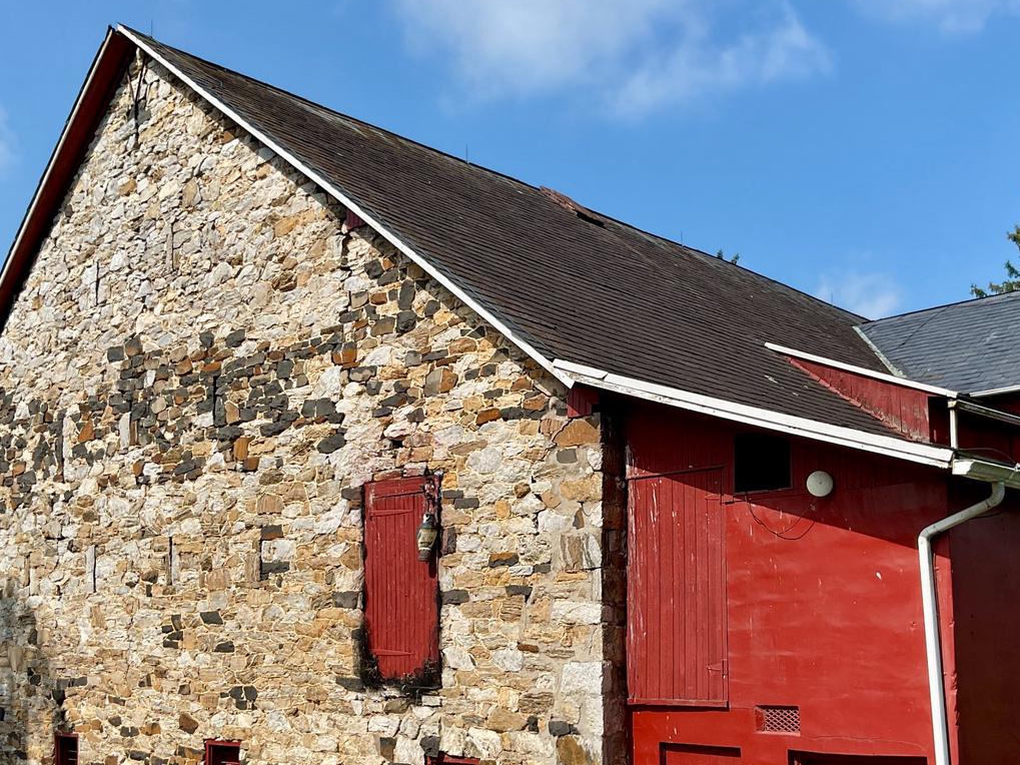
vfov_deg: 34.7
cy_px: 529
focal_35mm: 41
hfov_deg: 45.7
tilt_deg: +4.8
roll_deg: -0.7
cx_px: 577
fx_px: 1208
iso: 16
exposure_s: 1/2058
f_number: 1.8
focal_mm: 3
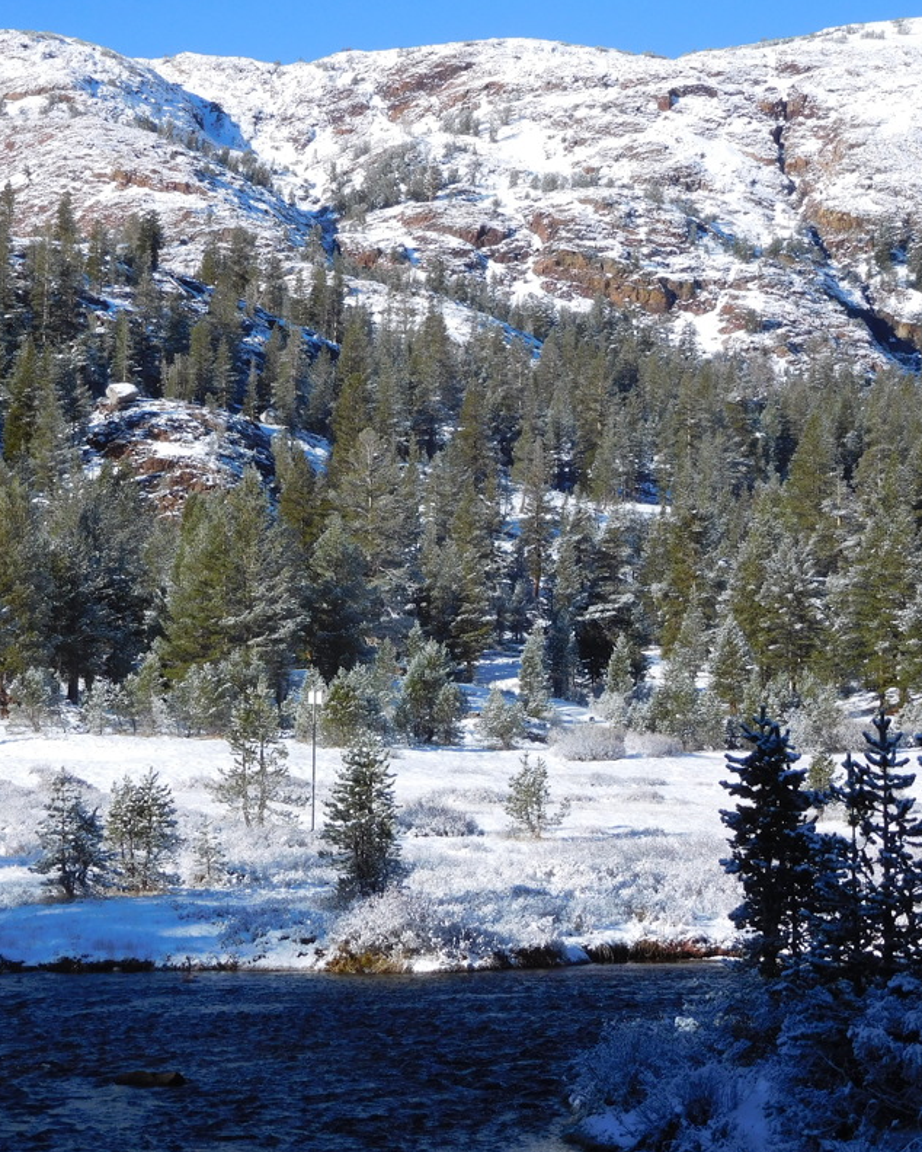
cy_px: 579
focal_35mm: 92
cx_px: 393
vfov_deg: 20.8
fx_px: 3137
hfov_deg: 16.7
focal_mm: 12.5
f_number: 4.5
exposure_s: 1/800
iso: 125
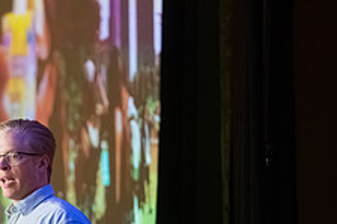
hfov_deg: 4.0
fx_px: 4855
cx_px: -2
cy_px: 232
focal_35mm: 519
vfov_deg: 2.6
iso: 8000
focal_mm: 200
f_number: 2.8
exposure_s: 1/320
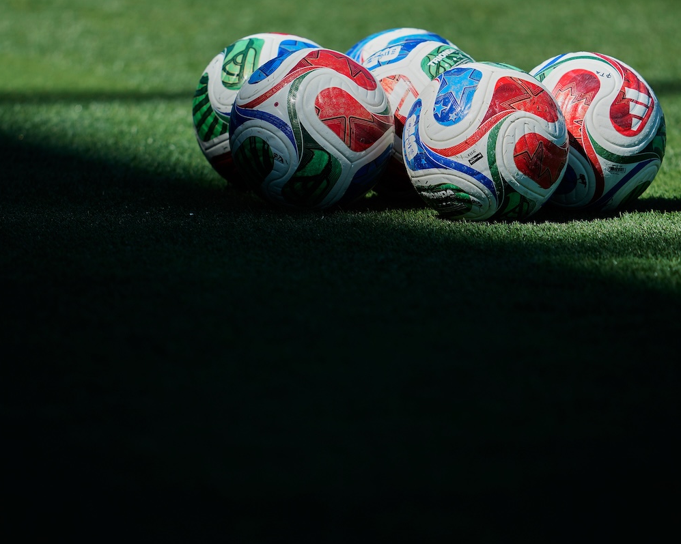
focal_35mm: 678
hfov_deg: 2.9
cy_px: 272
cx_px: 305
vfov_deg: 2.3
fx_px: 13661
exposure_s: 1/2500
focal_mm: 400
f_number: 2.8
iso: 100
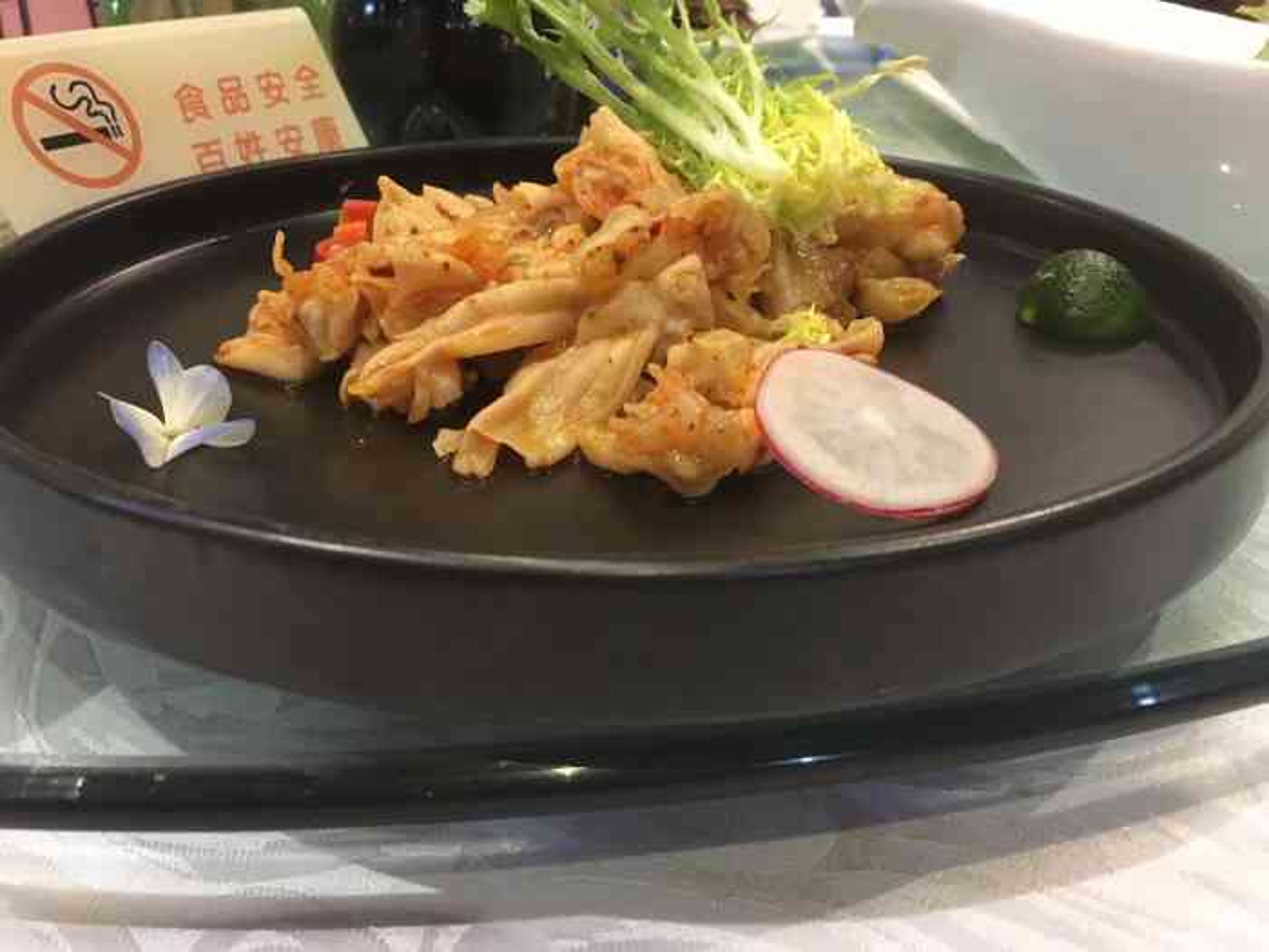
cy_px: 476
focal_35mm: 29
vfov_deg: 48.2
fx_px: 1063
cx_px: 634
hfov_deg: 61.7
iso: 250
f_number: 2.2
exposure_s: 1/17
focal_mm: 4.15
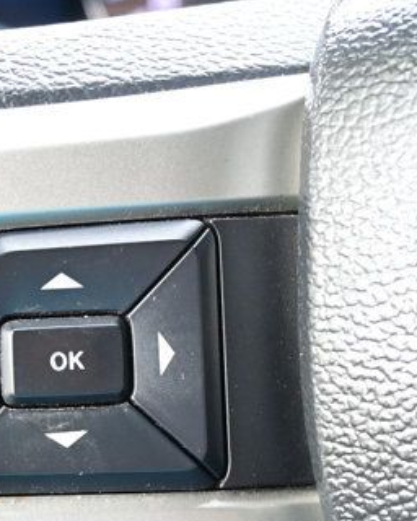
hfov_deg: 13.7
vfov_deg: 16.8
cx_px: 134
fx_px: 1736
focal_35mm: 112
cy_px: 501
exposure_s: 1/40
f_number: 4.2
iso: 640
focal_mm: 25
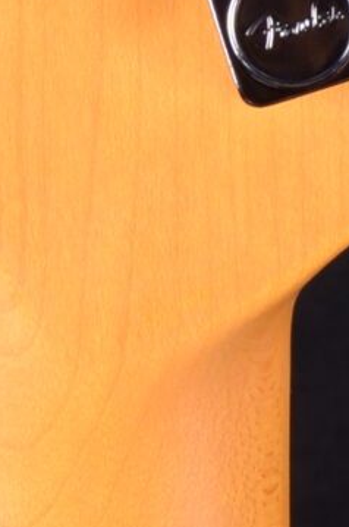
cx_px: -15
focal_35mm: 342
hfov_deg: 4.0
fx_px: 4992
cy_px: -15
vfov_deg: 6.0
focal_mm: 32
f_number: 13
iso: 200
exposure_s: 1/200
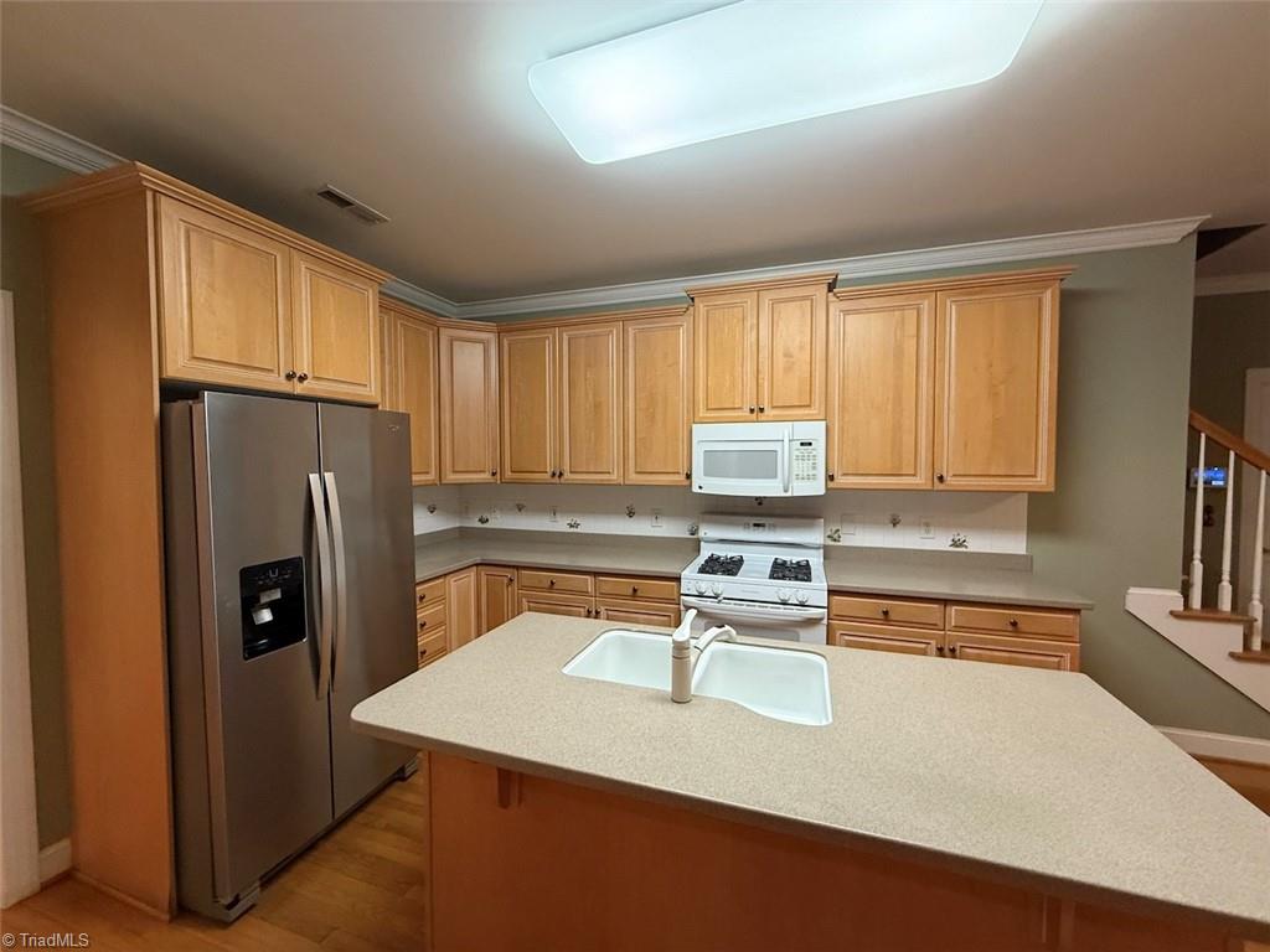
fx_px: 514
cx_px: 635
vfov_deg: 85.7
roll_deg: -0.2
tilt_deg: -0.8
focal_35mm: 14
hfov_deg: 102.1
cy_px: 476
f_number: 2.2
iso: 320
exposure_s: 1/60
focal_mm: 2.22
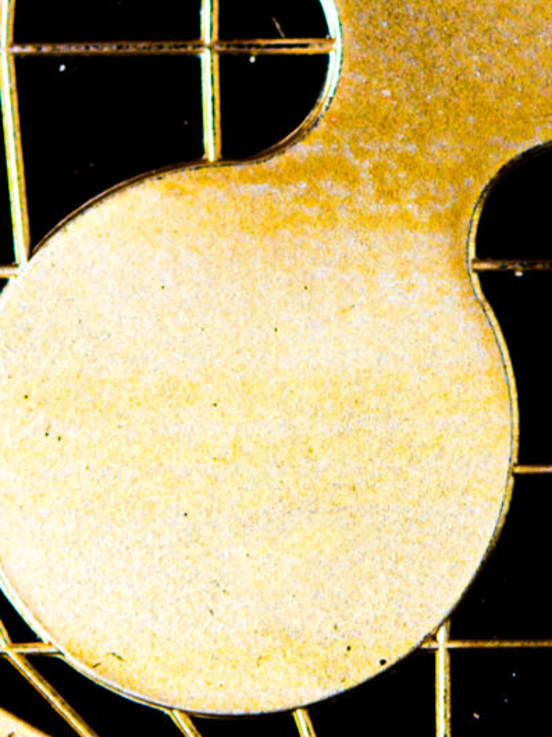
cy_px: 55
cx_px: 375
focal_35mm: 279
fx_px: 5937
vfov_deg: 7.1
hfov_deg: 5.3
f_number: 4.5
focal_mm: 60
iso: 100
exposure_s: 1/100
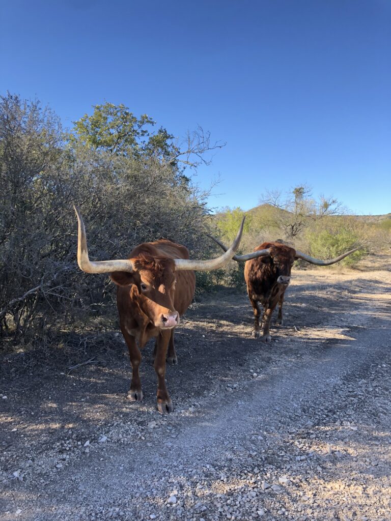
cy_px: 260
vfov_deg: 63.4
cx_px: 196
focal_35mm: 28
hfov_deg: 49.7
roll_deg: -0.3
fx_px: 422
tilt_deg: -1.9
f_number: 1.8
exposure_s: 1/197
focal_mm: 3.99
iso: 20
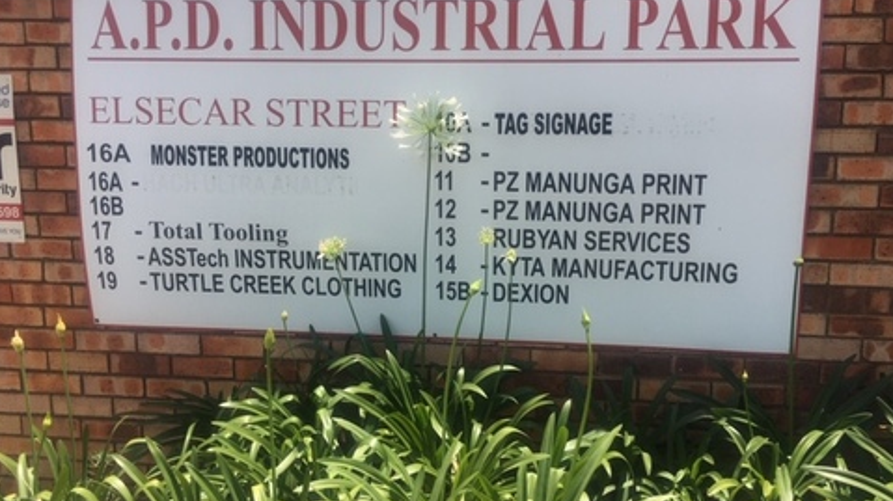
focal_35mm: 33
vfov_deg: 35.4
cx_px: 453
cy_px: 185
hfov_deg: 59.5
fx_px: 781
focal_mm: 4.15
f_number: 2.2
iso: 25
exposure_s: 1/855
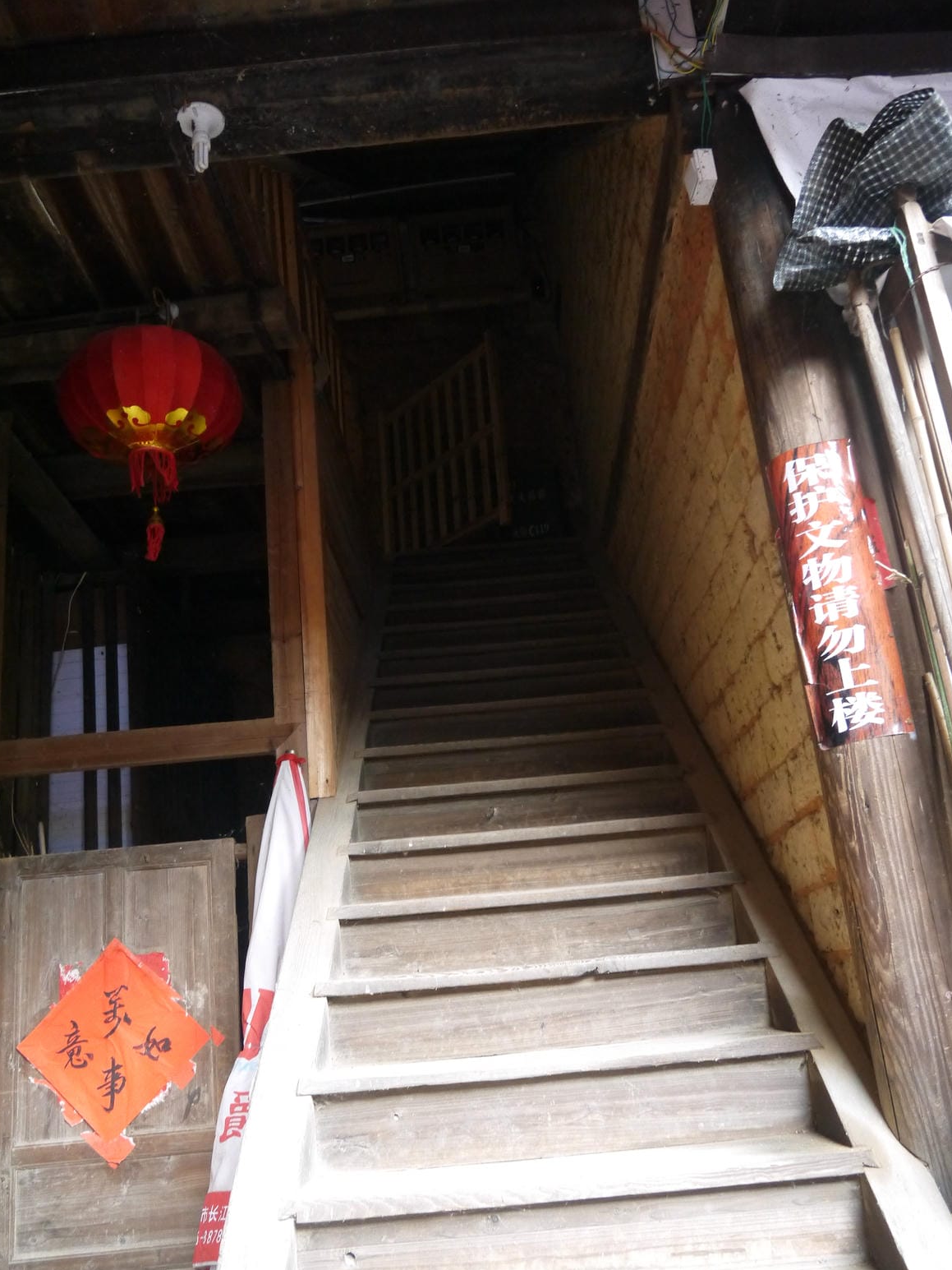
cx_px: 488
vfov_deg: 61.7
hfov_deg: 48.2
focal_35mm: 29
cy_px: 643
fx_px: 1063
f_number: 3.5
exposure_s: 1/125
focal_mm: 14
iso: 1250
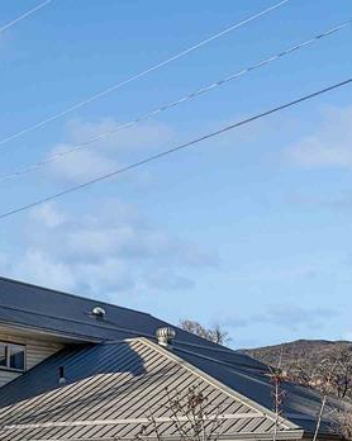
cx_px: -4
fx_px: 899
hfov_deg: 21.3
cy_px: 466
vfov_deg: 25.8
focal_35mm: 69
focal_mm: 6.86
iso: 80
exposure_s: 1/5000
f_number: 1.78
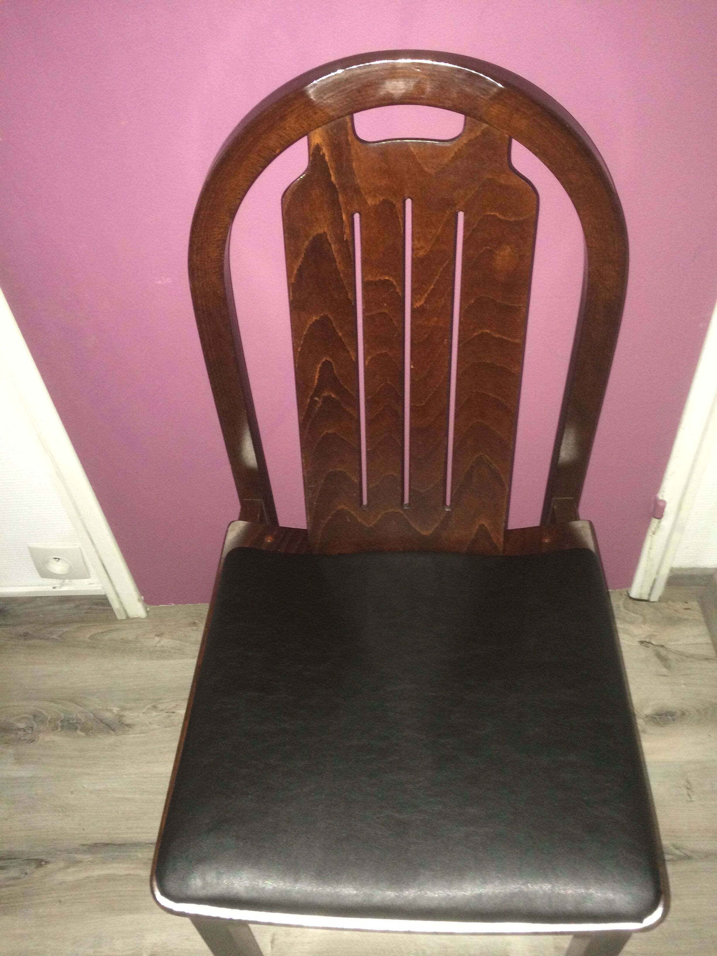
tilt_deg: -49.5
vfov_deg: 61.7
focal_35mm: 29
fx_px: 801
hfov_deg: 48.2
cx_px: 358
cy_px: 478
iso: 250
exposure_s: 1/17
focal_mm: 4.15
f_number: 2.2
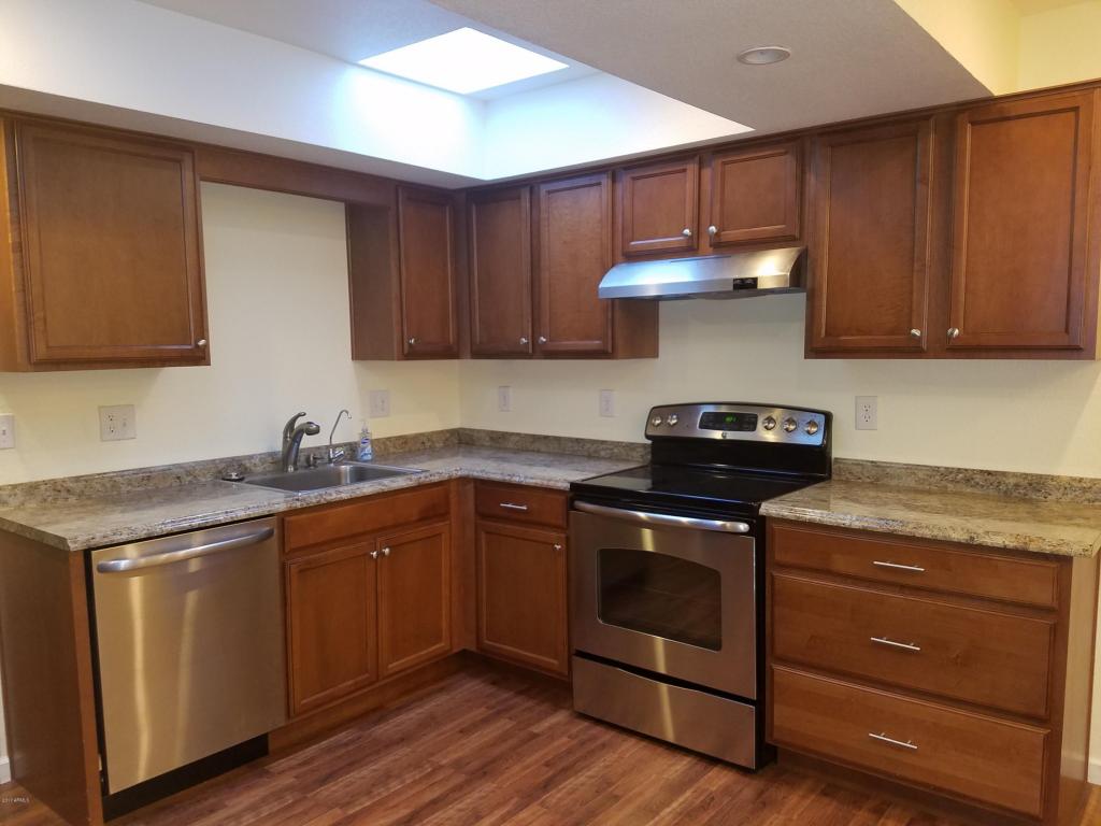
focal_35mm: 26
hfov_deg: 67.3
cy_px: 413
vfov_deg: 53.1
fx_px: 827
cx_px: 550
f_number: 1.7
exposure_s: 1/20
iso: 125
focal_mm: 4.2
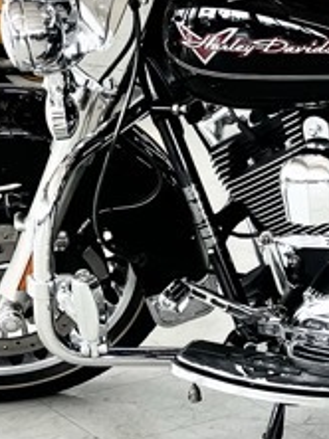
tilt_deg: -5.6
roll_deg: +0.9
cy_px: 81
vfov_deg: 16.3
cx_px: 541
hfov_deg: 11.6
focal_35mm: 120
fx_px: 1524
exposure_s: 1/131
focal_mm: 5.1
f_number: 1.6
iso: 40
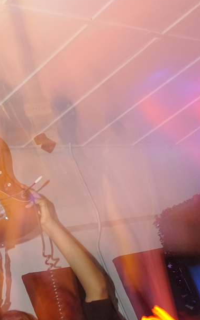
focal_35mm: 88
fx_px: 767
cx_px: 50
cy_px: 200
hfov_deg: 14.8
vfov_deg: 23.5
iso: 3200
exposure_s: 1
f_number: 4.5
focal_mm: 29
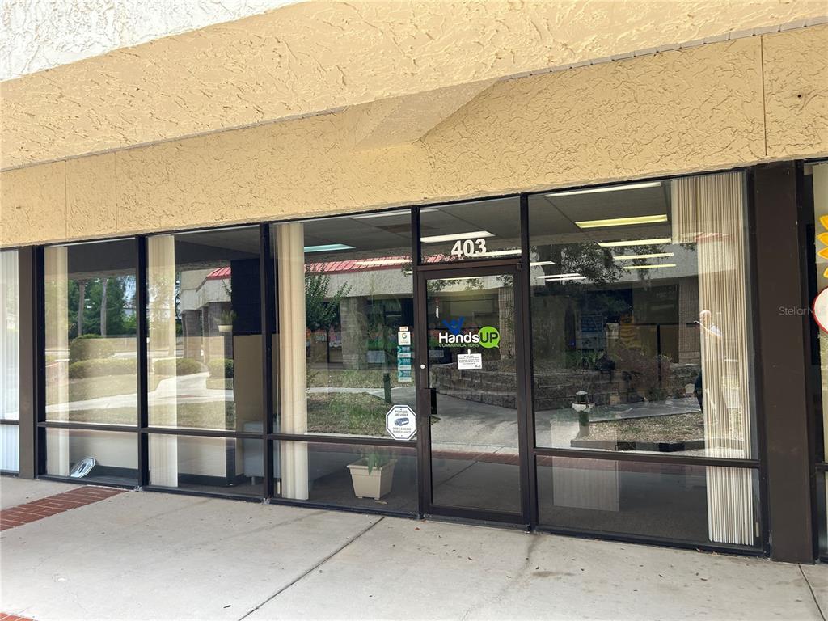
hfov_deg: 67.3
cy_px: 310
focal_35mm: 26
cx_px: 414
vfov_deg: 53.1
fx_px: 622
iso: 50
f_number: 1.5
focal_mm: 5.7
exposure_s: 1/446
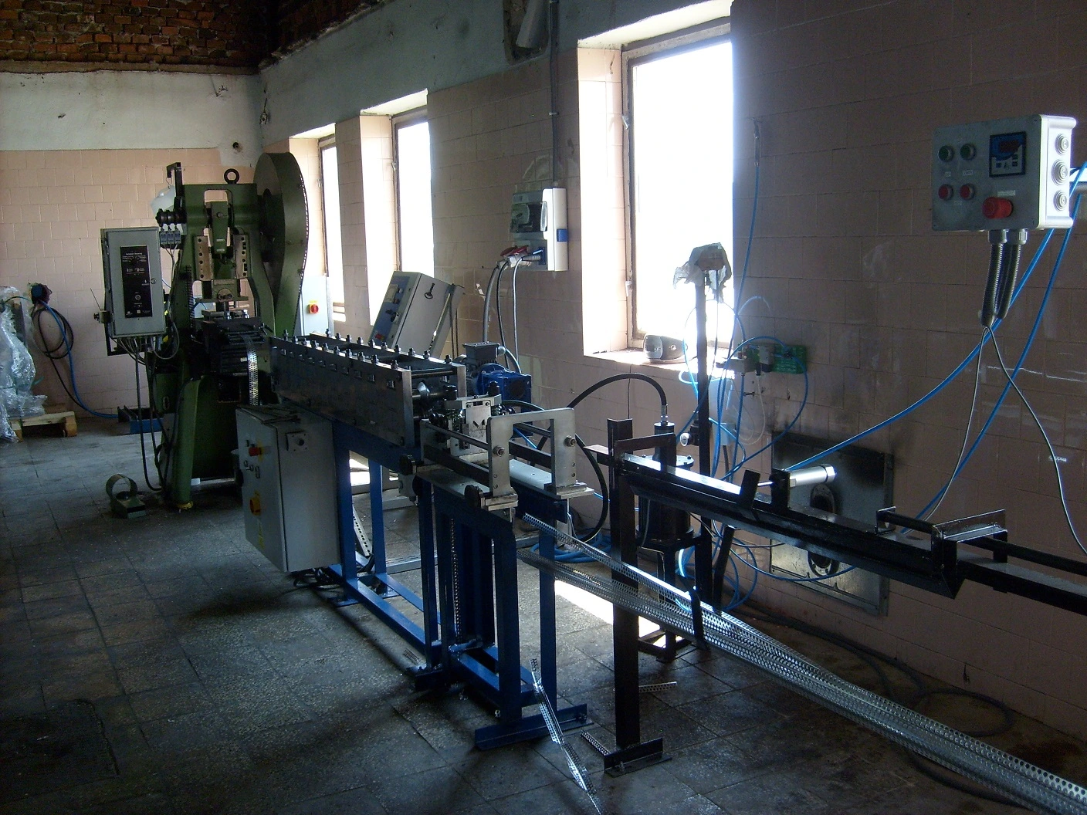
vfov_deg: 40.7
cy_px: 408
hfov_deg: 52.6
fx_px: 1099
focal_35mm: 35
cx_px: 544
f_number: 2.8
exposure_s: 1/60
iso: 80
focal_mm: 5.8
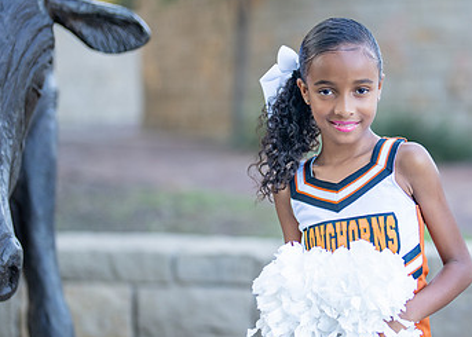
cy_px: 182
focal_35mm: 99
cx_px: 353
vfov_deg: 14.5
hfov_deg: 20.0
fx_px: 1327
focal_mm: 50
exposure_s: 1/1000
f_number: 1.2
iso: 250
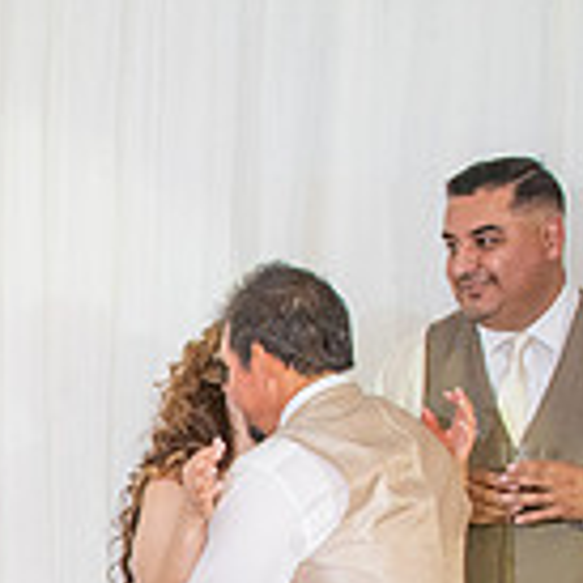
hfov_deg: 12.1
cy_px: 784
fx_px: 2572
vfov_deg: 12.5
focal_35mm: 135
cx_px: -389
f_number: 4.5
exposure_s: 1/160
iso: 1000
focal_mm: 27
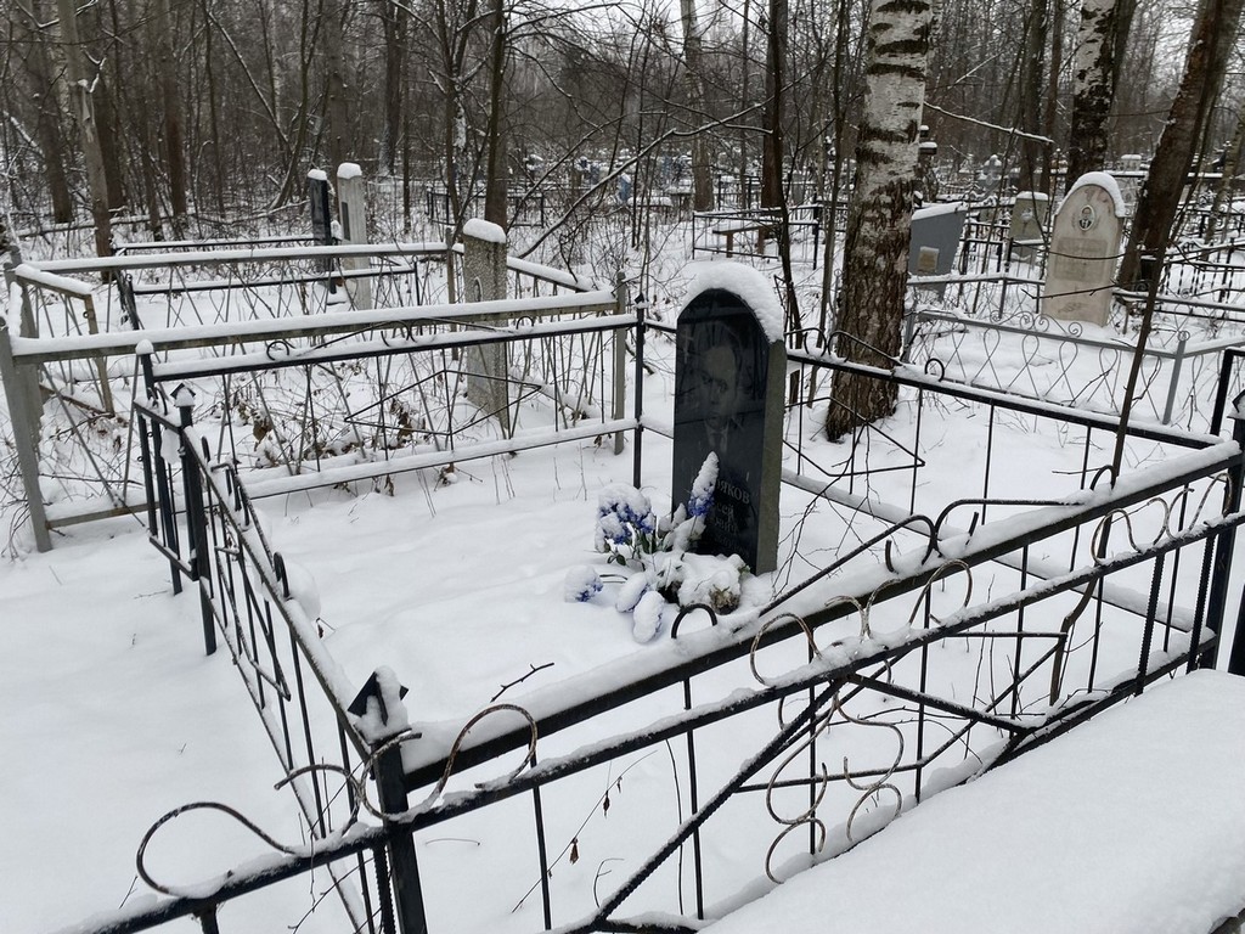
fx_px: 935
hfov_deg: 67.3
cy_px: 467
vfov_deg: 53.1
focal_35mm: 26
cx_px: 622
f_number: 1.8
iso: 32
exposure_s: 1/147
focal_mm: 4.25
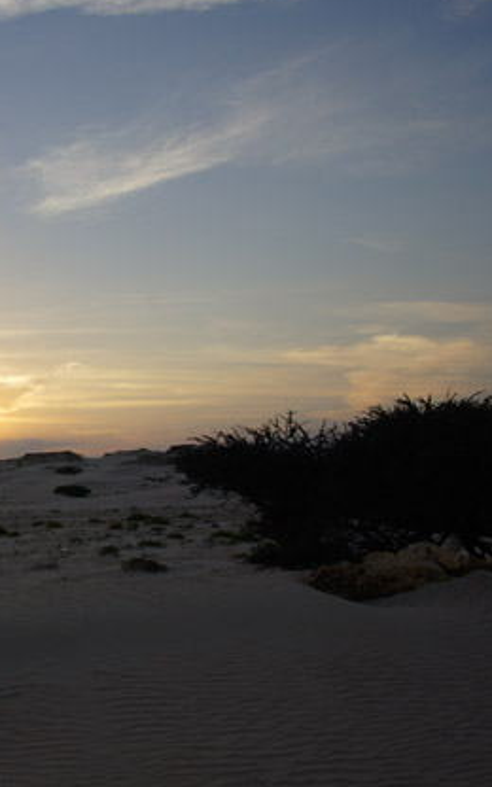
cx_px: -106
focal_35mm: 47
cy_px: 390
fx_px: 1008
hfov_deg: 24.7
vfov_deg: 42.6
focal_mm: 20
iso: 200
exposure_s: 1/80
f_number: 11
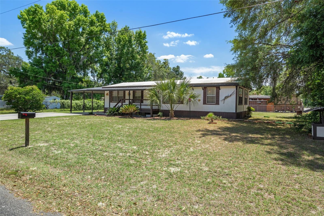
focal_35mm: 21
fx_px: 189
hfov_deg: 81.2
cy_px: 108
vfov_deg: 59.5
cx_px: 162
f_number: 8
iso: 200
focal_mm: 21
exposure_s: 1/250
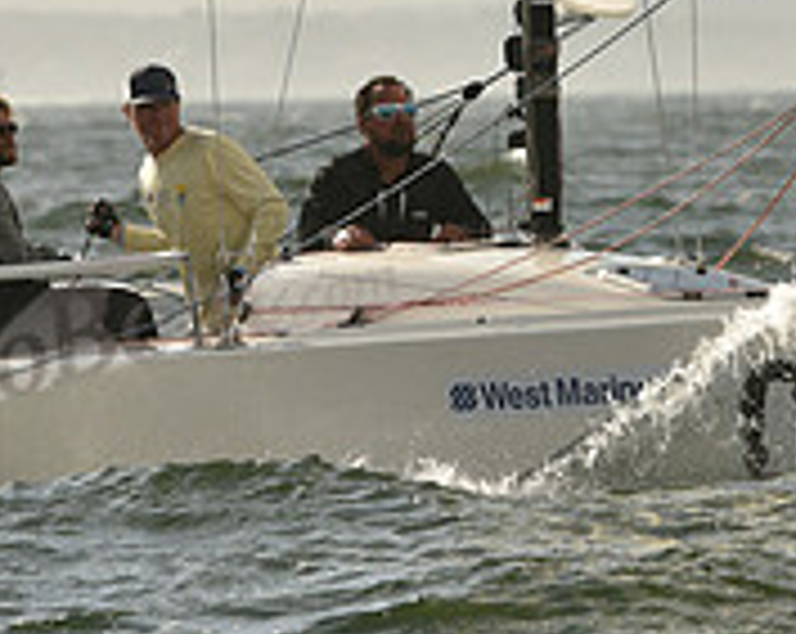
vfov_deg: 1.9
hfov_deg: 2.3
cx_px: 634
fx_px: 19568
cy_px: 47
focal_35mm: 832
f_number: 6.3
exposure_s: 1/2500
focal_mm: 270
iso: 320
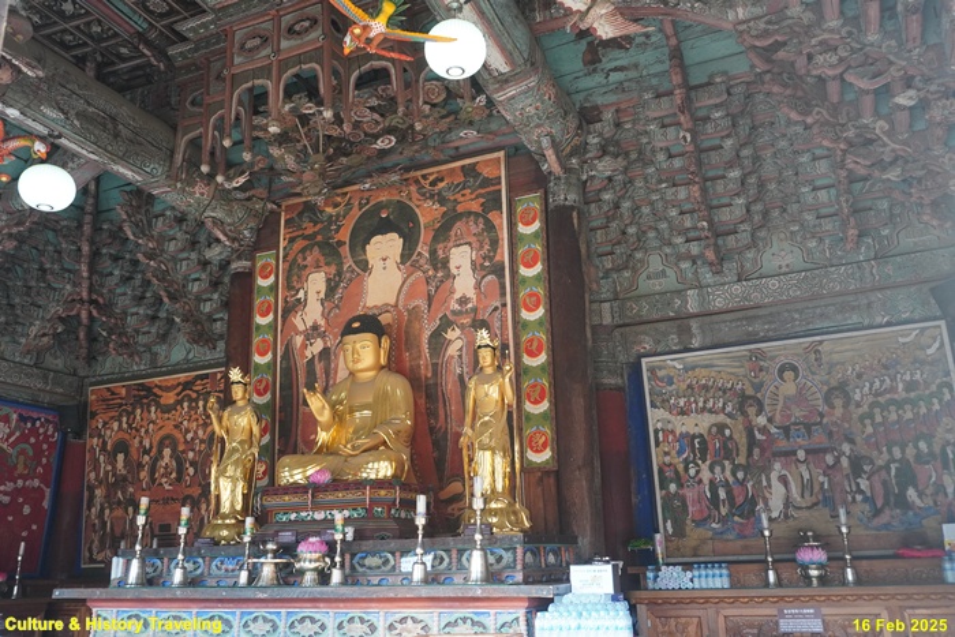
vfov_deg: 43.6
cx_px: 478
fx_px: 796
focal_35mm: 30
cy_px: 318
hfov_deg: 61.9
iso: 1250
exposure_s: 1/160
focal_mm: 20
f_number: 4
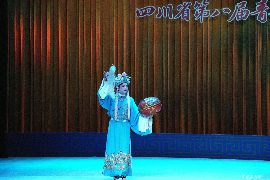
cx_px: 135
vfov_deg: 11.1
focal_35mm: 123
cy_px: 90
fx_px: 922
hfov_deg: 16.7
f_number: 8
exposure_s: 1/1250
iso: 12800
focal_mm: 123
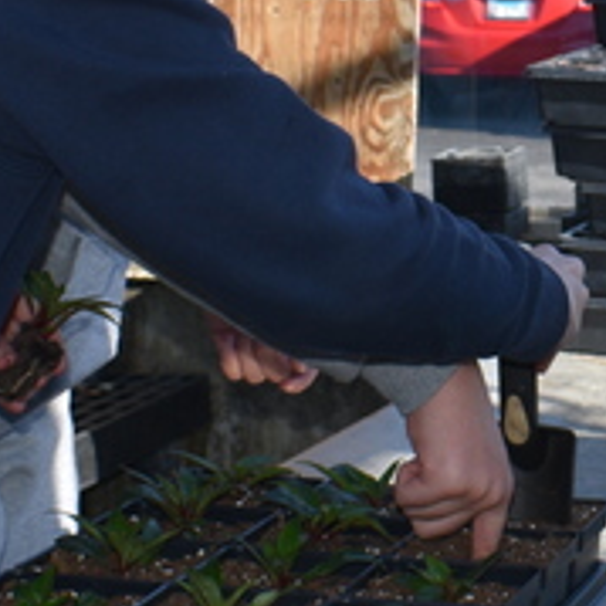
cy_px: 144
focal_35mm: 146
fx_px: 2892
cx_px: 846
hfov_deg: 11.6
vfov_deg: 11.9
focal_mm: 20
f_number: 6.3
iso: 100
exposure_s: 1/200
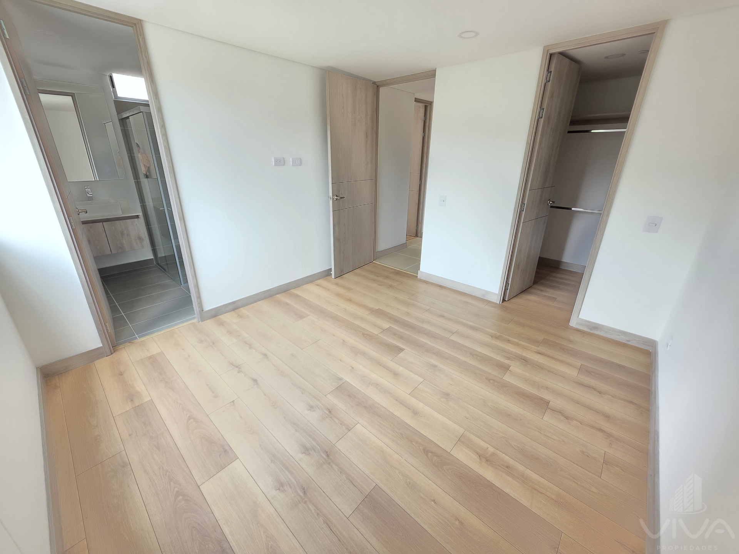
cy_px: 277
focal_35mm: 13
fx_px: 278
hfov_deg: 106.2
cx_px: 370
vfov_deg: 89.9
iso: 160
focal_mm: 2.2
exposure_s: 1/120
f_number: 1.9
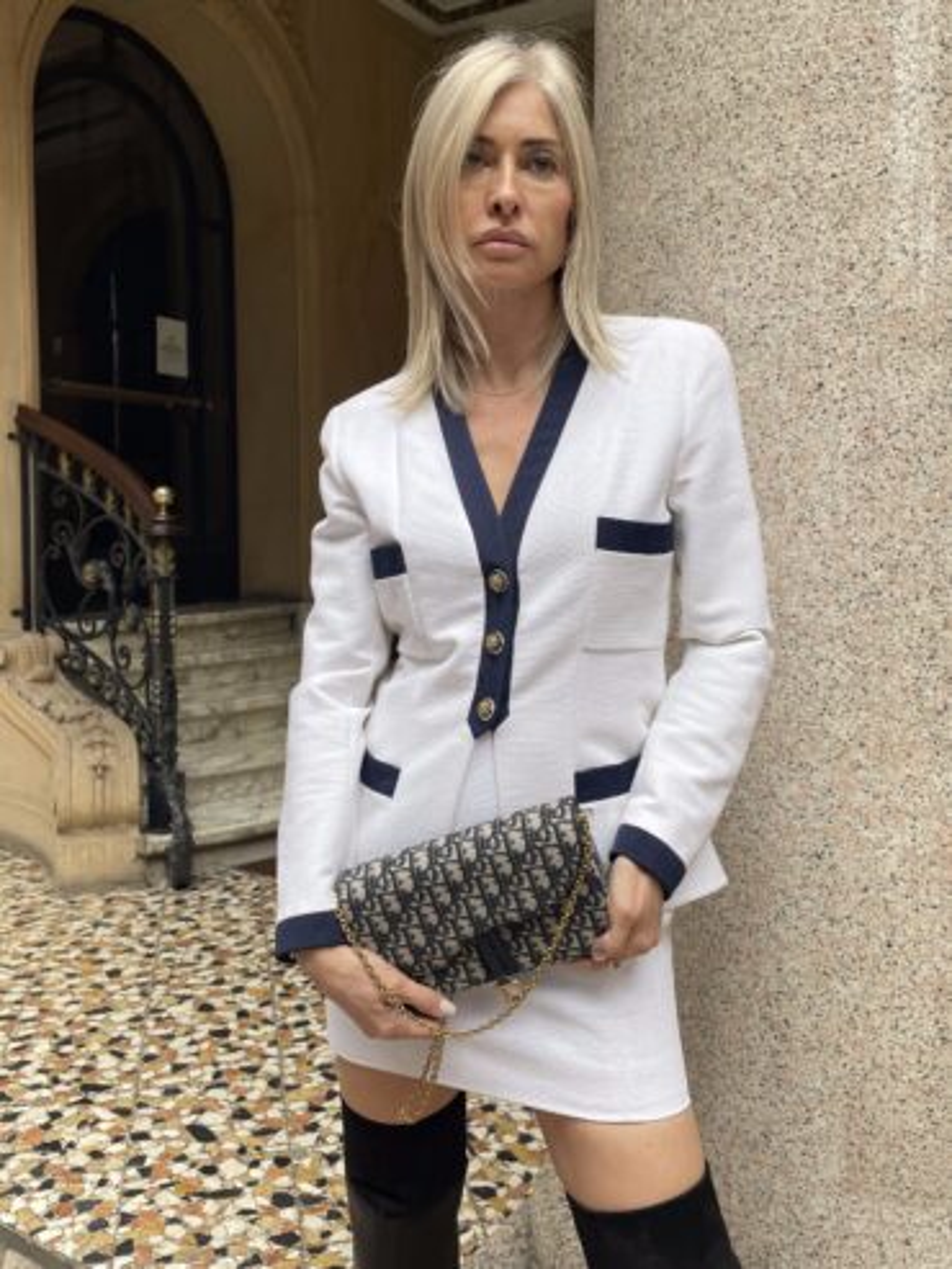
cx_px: 476
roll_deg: +1.1
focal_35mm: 26
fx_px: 953
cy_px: 634
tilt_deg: -2.4
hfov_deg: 53.1
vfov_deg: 67.3
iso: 32
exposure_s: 1/312
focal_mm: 4.2
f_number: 1.6
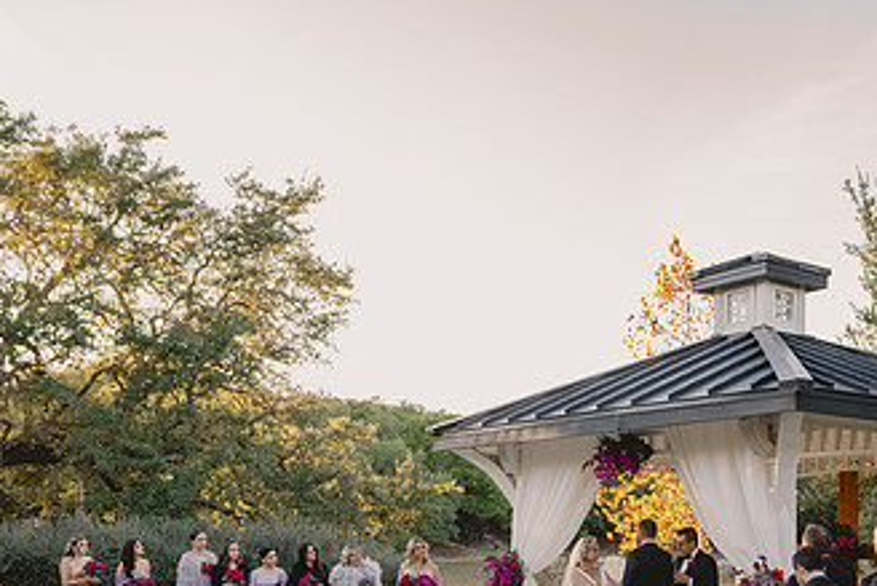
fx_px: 1121
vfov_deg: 28.4
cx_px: 519
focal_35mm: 46
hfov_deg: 42.6
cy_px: 504
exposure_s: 1/250
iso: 320
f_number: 3.2
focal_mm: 26
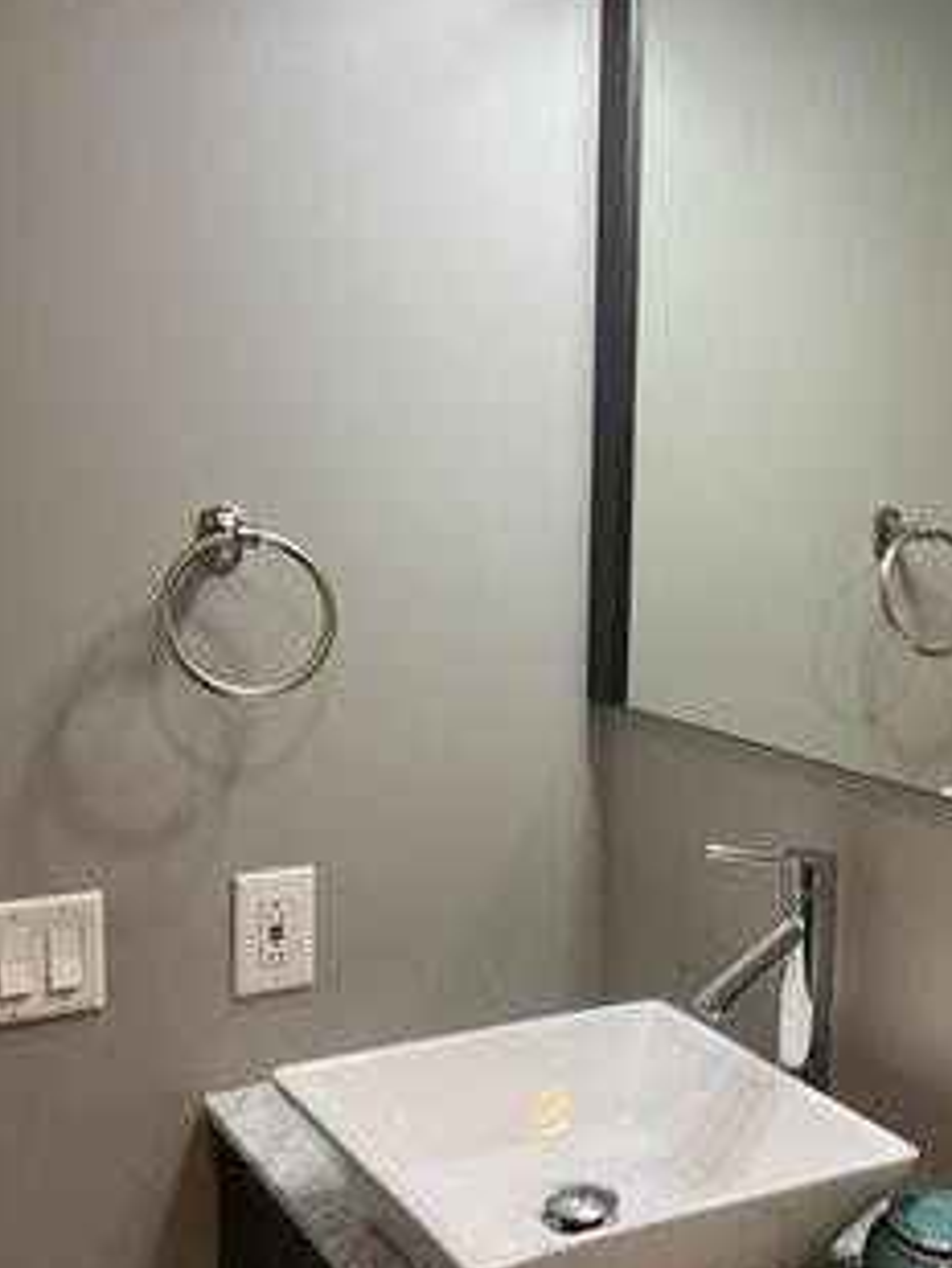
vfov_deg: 42.1
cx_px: 657
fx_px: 1649
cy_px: 632
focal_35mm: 45
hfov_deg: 31.9
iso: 64
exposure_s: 1/120
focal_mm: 3
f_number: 1.8
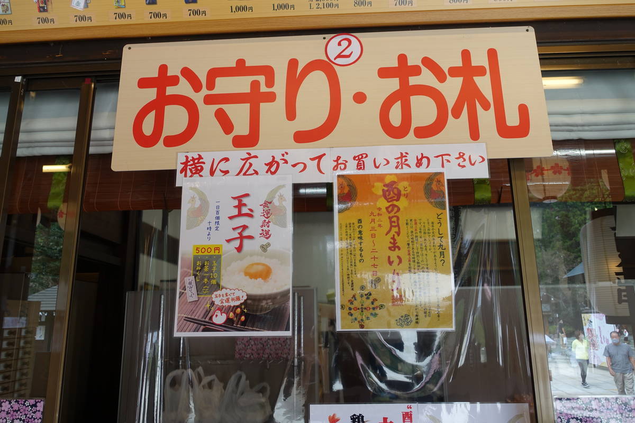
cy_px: 212
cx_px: 318
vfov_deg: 47.9
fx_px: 476
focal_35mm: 27
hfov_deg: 67.4
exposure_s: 1/80
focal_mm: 9.84
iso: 125
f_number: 3.2
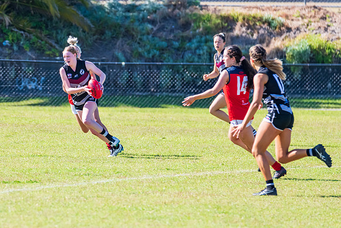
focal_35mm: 624
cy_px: 130
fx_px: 5914
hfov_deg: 3.3
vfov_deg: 2.2
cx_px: 75
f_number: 7.1
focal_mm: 400
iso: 800
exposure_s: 1/2000
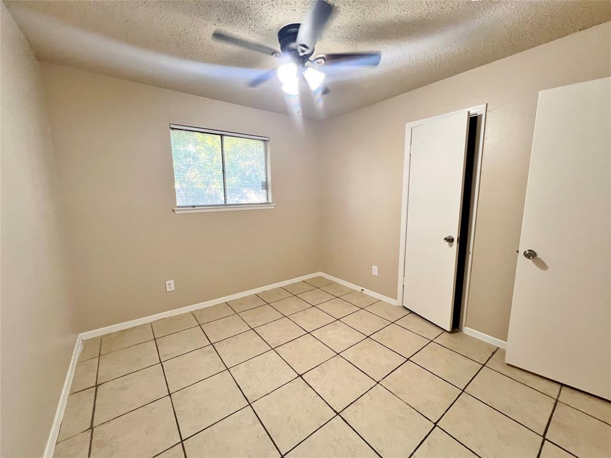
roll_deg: -0.6
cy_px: 229
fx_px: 229
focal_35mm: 13
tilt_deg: -8.5
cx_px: 306
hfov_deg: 106.2
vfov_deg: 89.9
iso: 160
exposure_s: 1/120
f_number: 1.8
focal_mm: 1.57
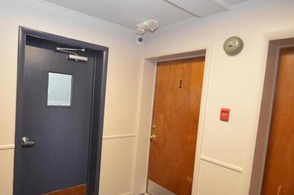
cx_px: 114
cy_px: 105
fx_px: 179
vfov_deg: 56.9
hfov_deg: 77.6
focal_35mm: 22
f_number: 4
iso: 1800
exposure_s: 1/60
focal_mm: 10
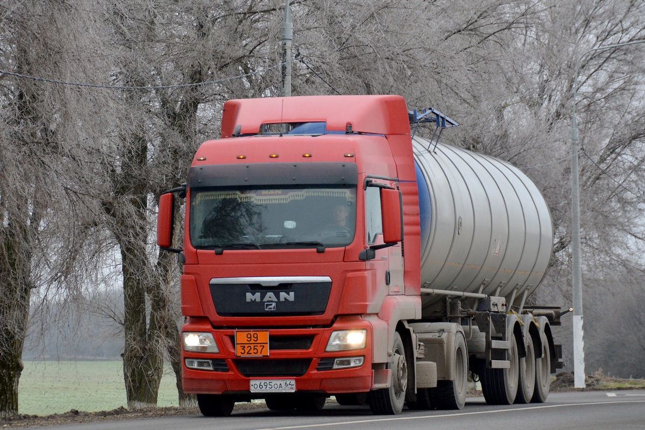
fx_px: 2822
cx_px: 322
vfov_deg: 8.7
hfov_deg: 13.0
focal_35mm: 158
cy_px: 215
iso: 800
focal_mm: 105
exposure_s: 1/800
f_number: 5.3
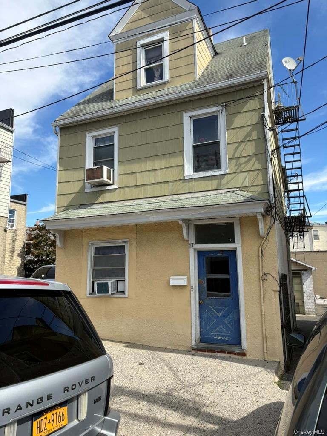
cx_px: 164
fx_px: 327
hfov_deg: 53.1
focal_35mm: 26
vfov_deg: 67.3
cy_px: 218
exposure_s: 1/2747
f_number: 1.6
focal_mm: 5.96
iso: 50
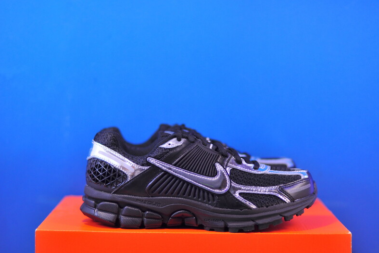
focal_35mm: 76
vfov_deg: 18.0
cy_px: 127
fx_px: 800
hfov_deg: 26.6
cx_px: 189
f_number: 2
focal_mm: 50
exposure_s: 1/320
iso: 250
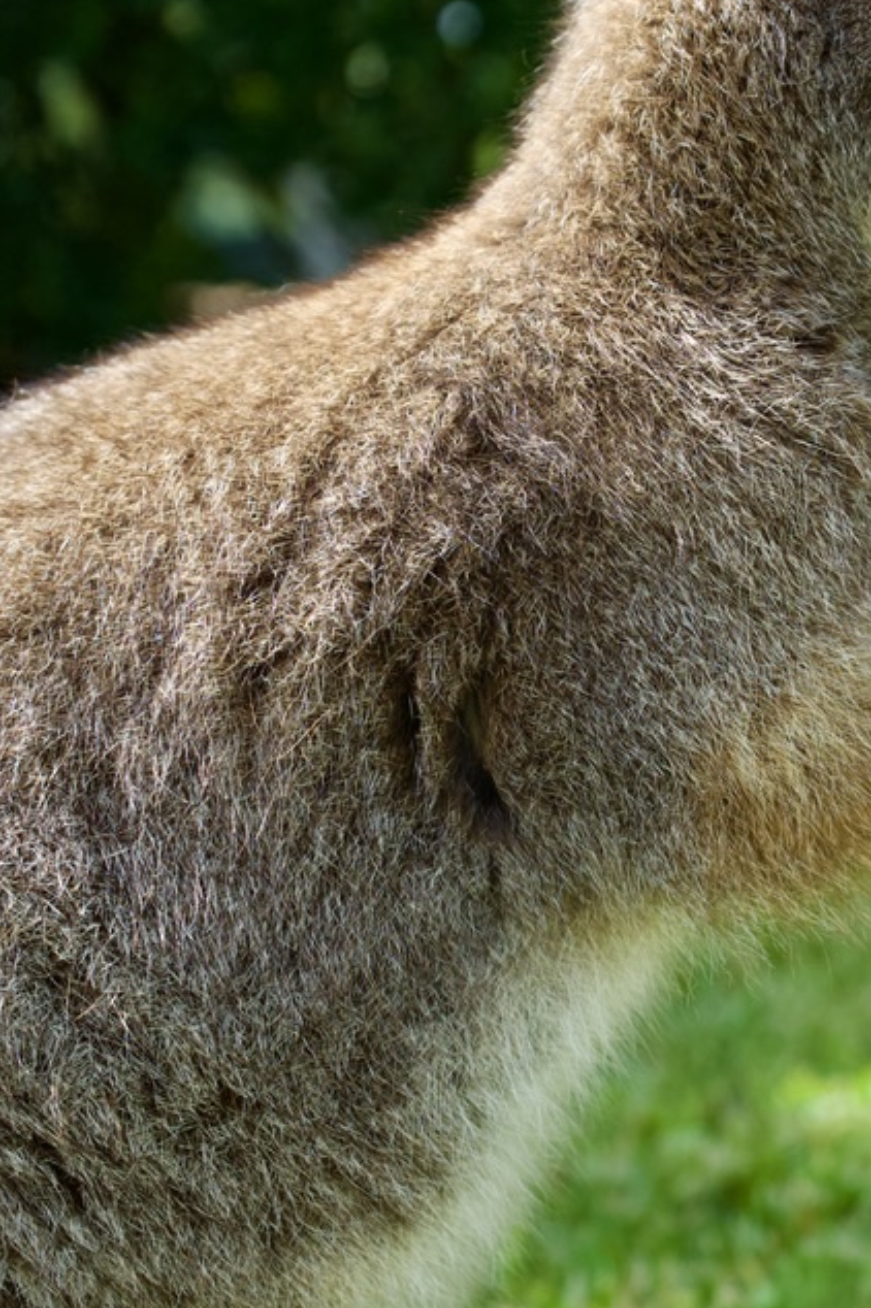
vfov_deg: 28.1
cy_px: 594
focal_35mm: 72
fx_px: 2616
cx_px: 632
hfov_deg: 18.8
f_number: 4.5
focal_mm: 42
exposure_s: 1/2000
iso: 1250
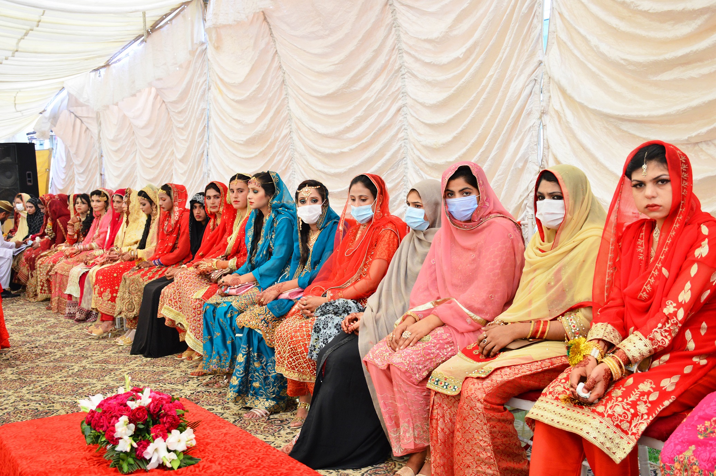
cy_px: 238
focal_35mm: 40
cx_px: 358
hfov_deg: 48.0
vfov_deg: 33.0
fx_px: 805
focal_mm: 27
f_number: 5.6
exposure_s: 1/125
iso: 400
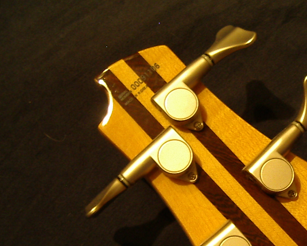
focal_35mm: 71
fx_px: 645
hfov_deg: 25.8
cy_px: 201
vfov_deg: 21.3
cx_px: 282
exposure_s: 1/4
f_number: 2.6
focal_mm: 5.8
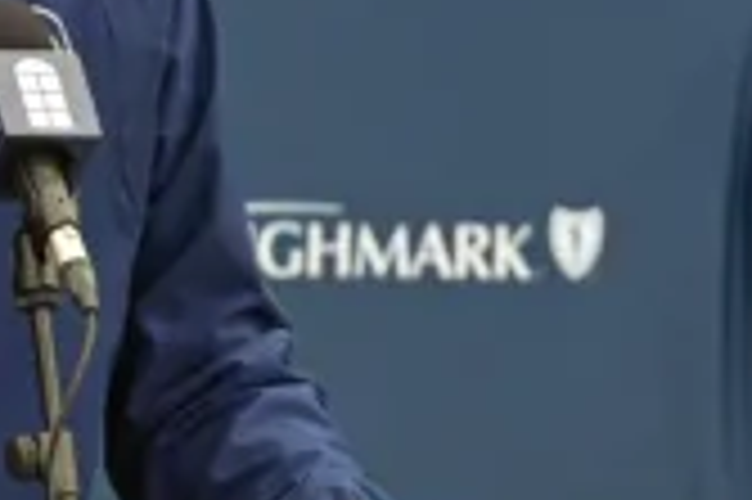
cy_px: -27
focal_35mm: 809
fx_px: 16882
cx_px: -113
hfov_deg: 2.5
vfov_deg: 1.7
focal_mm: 200
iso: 5600
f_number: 4
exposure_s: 1/640
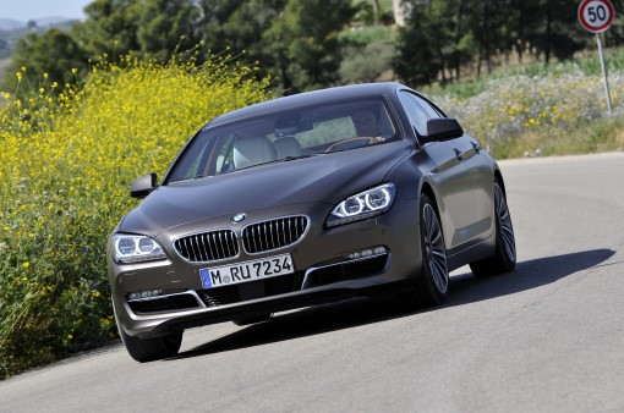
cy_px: 206
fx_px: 3503
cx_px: 312
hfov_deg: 10.2
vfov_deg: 6.8
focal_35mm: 202
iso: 200
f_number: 5.6
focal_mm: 135
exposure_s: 1/640
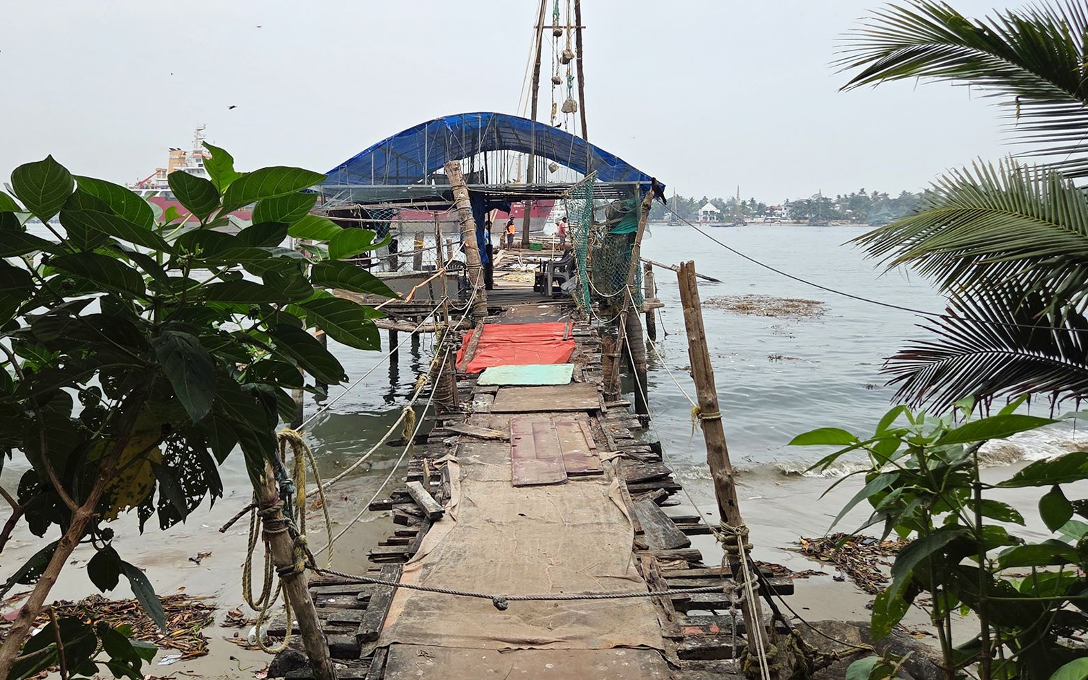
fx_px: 919
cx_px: 500
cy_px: 231
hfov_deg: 61.2
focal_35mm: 31
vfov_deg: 40.1
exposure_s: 1/4187
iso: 80
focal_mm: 5.4
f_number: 1.8
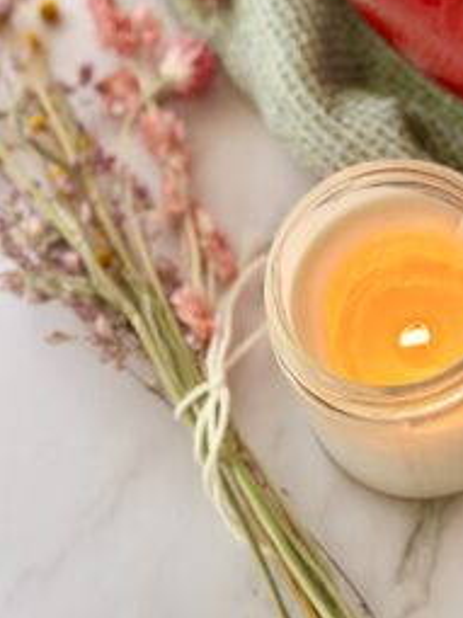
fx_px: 1678
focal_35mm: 94
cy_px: 24
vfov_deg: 20.3
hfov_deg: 15.5
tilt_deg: -60.0
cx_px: 452
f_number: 1.78
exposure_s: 1/118
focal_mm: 6.86
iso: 125
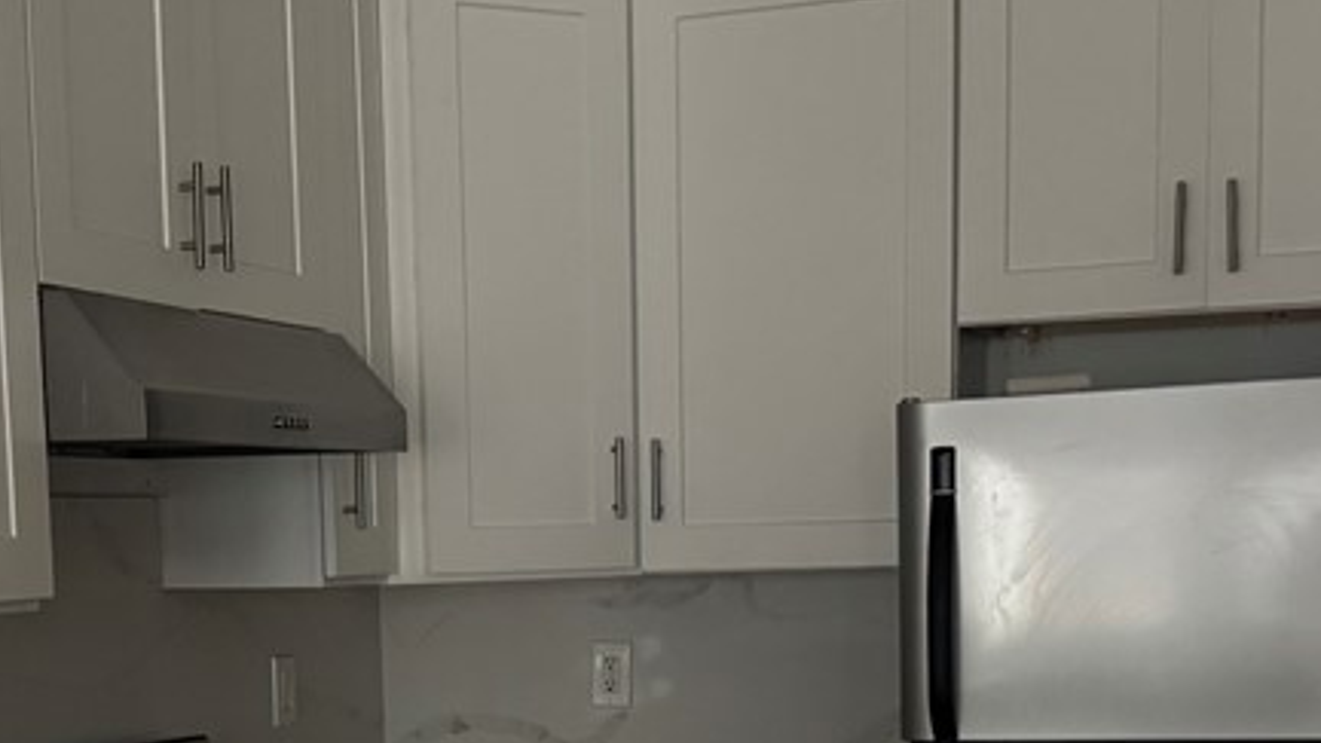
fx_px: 2172
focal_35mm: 62
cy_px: 771
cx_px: 538
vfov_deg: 18.8
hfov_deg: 33.7
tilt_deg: -8.6
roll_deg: -0.2
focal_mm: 6.76
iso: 800
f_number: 1.78
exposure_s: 1/60
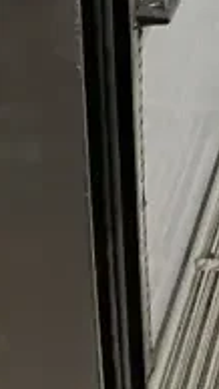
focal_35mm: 119
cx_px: 559
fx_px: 1230
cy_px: -398
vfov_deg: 14.7
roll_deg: -4.3
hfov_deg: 9.0
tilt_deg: -17.7
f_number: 1.6
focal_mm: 4.2
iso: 400
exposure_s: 1/60
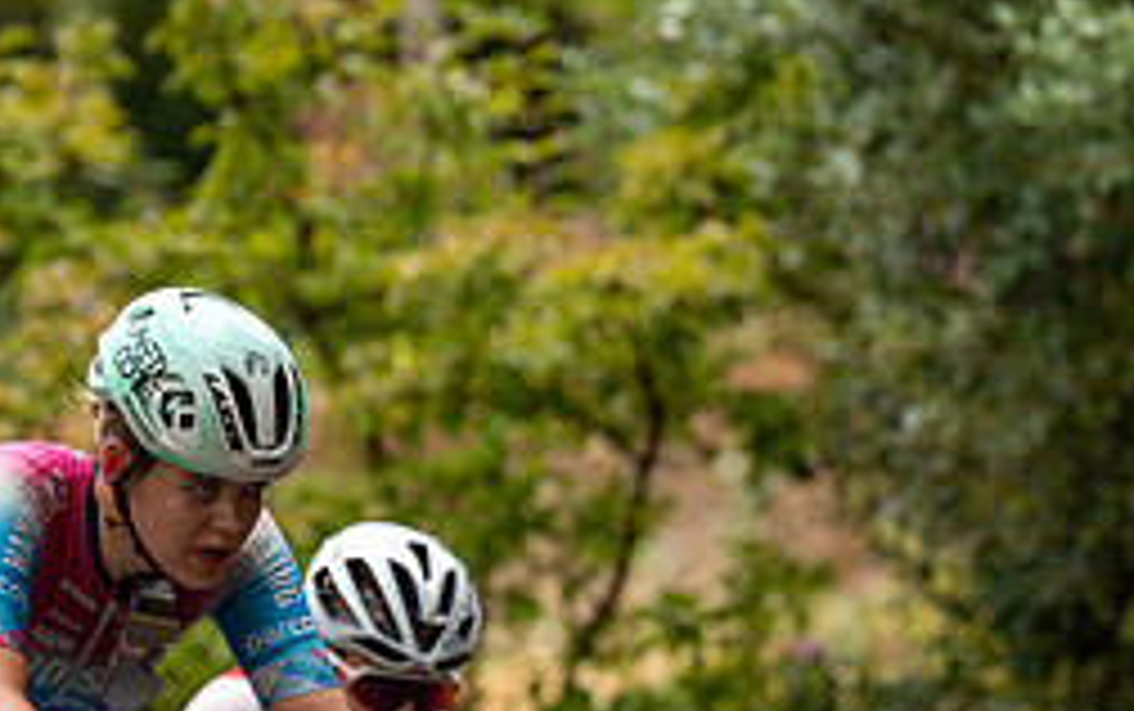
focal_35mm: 440
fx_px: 13610
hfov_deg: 4.8
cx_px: 208
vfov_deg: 3.0
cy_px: 627
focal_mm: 154
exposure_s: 1/800
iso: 640
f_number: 2.8
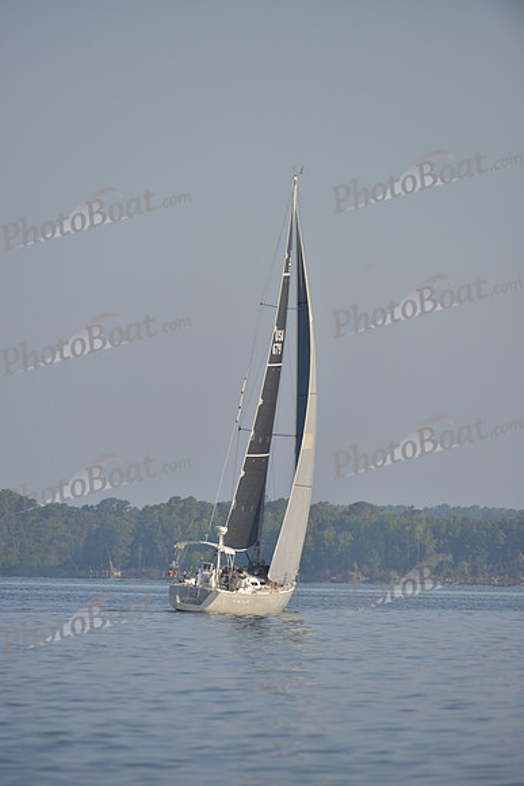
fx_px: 8727
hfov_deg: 3.4
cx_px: 262
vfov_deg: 5.2
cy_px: 393
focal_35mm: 400
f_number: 4.5
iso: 280
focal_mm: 400
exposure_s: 1/2000
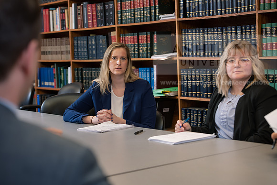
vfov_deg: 19.5
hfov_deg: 28.8
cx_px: 138
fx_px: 539
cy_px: 92
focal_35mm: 70
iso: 1250
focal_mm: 70
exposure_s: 1/125
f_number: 4
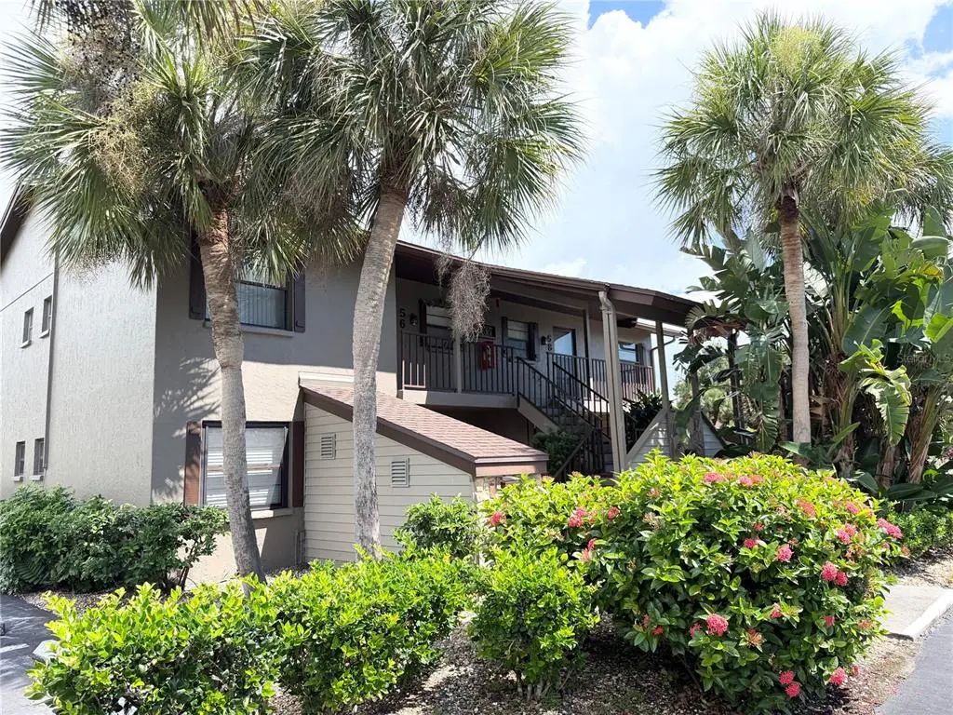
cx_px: 476
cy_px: 358
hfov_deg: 71.6
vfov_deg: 56.8
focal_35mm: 24
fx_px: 661
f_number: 1.78
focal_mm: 6.76
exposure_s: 1/2801
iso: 100
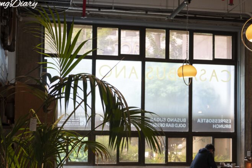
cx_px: 171
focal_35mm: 76
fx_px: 532
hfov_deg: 26.5
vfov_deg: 17.9
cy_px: 121
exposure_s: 1/160
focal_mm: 49
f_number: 5.6
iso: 1600
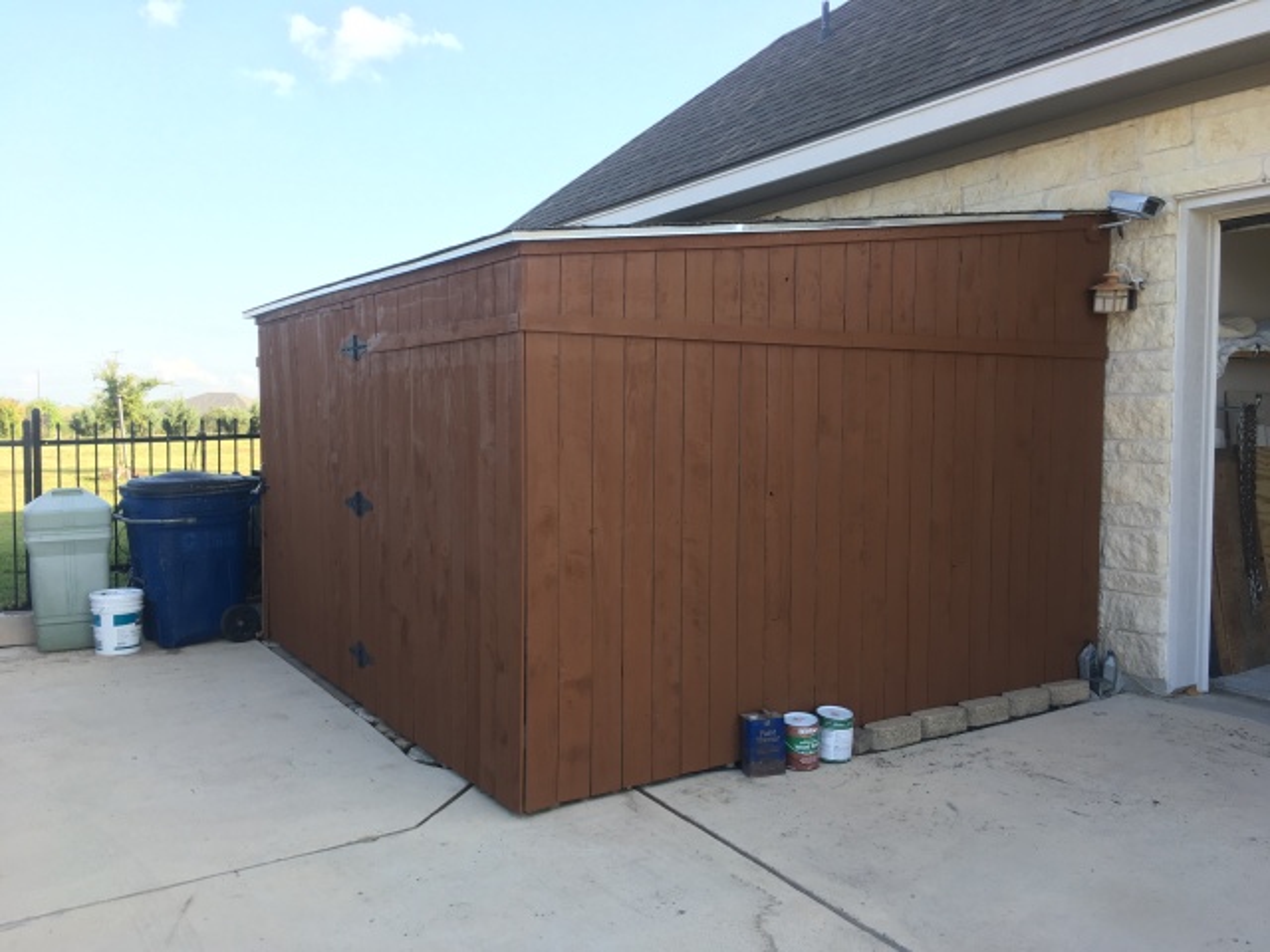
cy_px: 476
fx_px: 1064
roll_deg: +0.1
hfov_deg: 61.7
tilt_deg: -3.9
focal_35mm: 29
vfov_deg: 48.2
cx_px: 635
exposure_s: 1/122
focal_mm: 4.15
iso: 25
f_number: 2.2
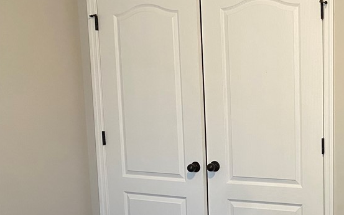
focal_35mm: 51
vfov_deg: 25.2
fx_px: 478
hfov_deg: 36.8
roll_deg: +0.1
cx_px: 317
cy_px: 145
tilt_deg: -6.3
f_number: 1.8
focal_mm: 4.25
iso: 200
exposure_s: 1/60
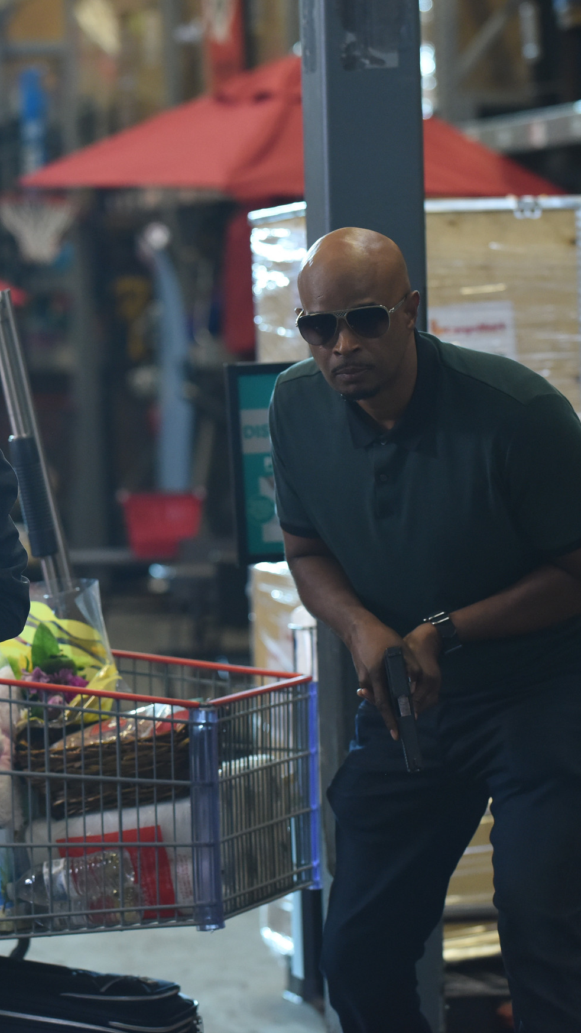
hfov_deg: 6.7
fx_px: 4983
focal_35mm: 182
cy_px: 497
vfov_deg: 11.8
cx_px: 122
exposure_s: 1/250
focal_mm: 110
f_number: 3.5
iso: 2000
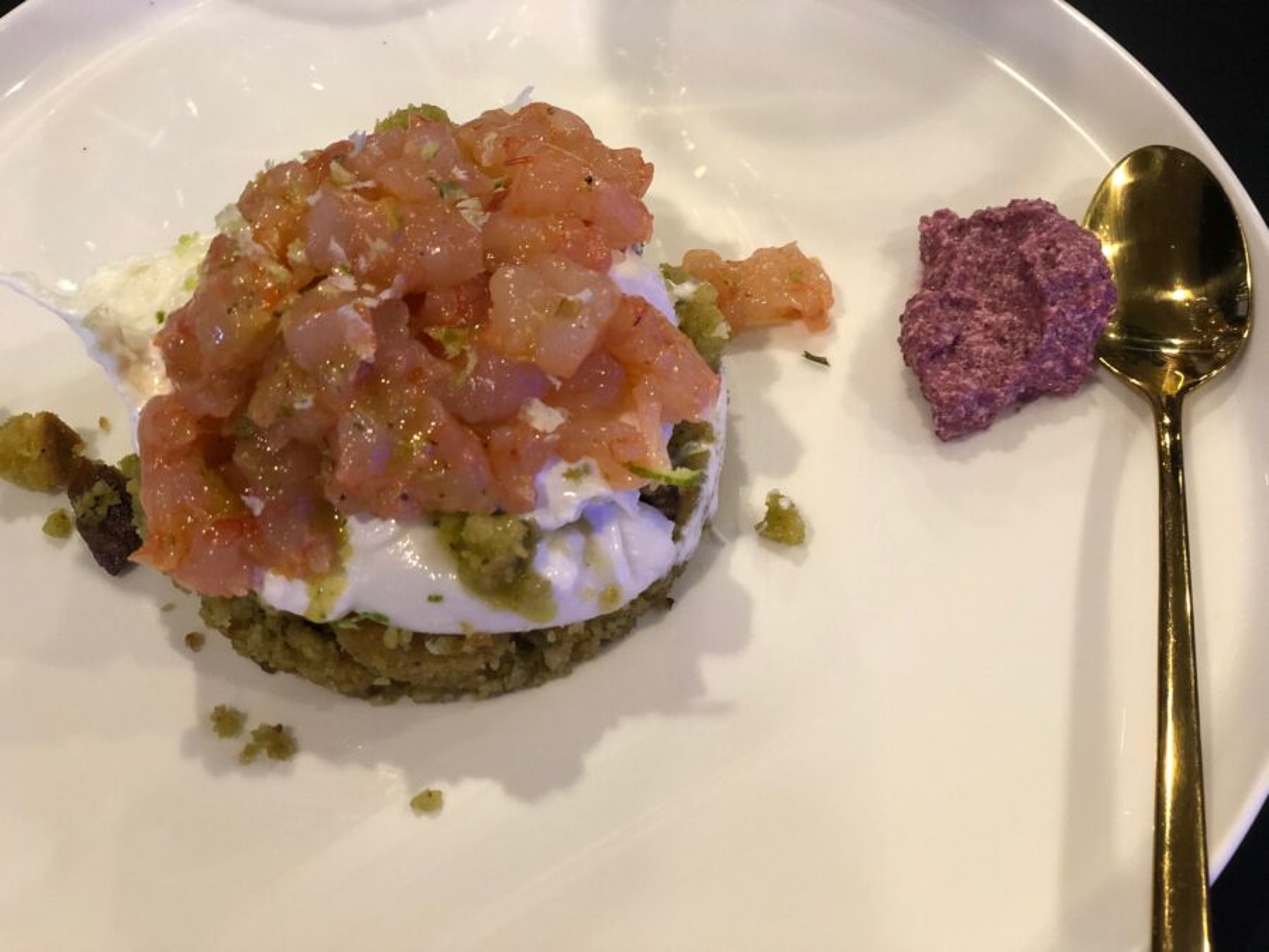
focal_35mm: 52
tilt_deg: -57.7
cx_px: 634
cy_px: 476
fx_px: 1906
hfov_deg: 36.8
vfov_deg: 28.0
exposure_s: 1/25
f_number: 2.4
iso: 160
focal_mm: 6
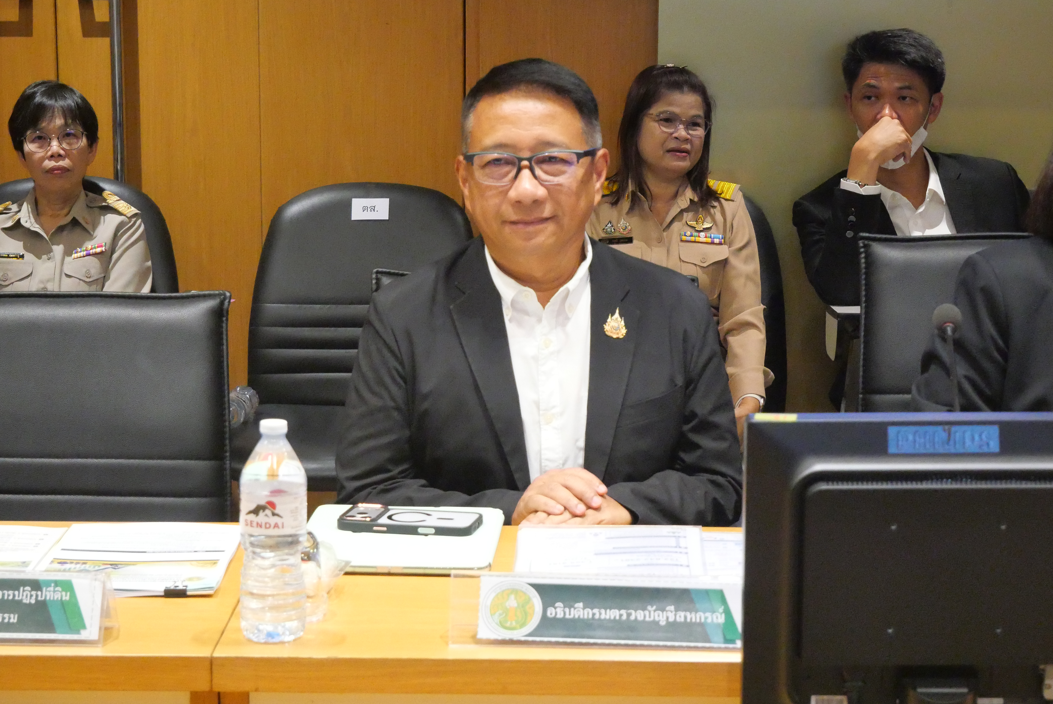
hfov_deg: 26.0
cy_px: 352
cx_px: 526
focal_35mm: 78
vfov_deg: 17.5
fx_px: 2283
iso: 6400
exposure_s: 1/125
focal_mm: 38
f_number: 5.6
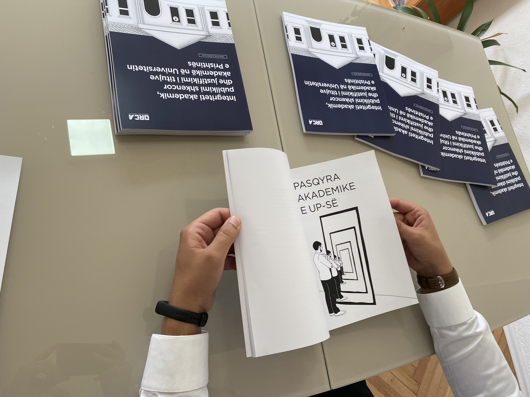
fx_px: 398
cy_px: 198
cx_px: 265
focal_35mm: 26
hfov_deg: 67.3
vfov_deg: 53.1
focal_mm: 4.25
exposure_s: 1/121
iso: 100
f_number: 1.8
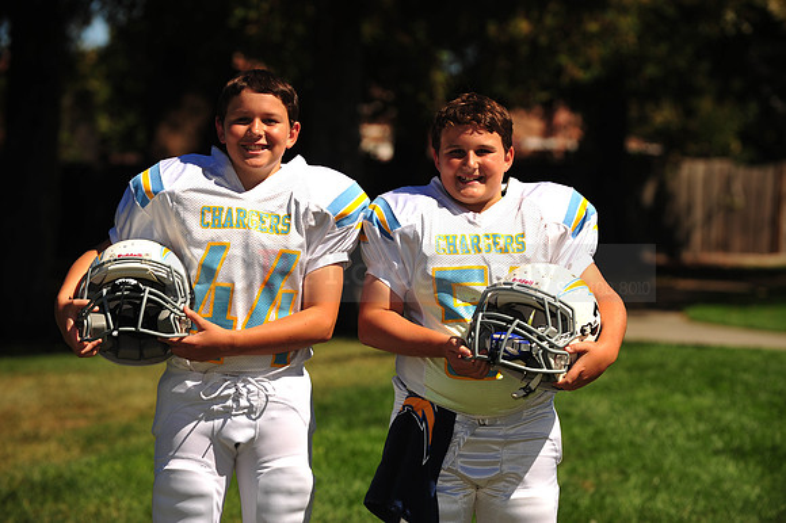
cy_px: 262
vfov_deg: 9.8
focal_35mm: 140
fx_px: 3055
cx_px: 393
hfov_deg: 14.7
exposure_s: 1/1250
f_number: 5
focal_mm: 140
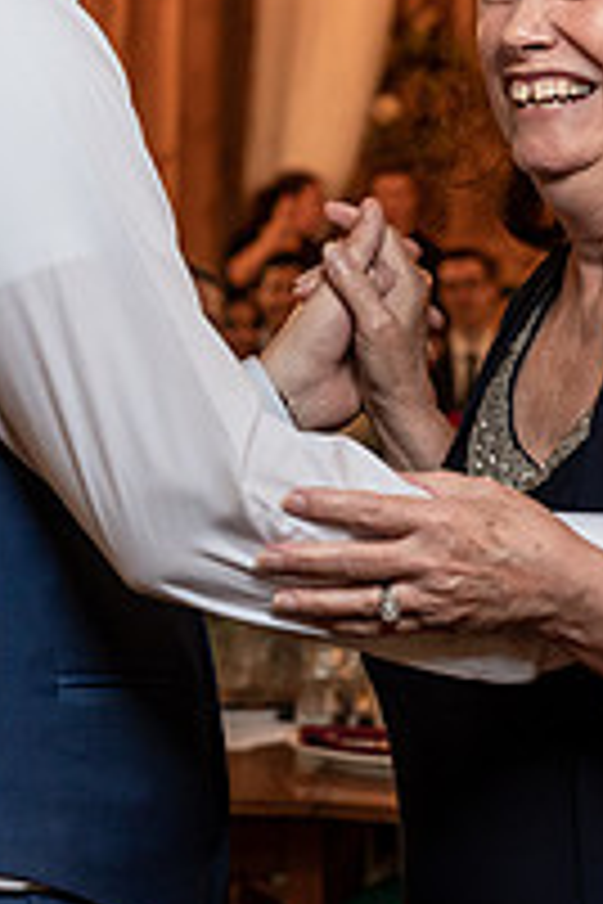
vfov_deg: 12.0
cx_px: 238
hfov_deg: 8.0
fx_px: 4296
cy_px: 259
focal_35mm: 171
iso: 2000
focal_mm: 53
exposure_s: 1/100
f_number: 4
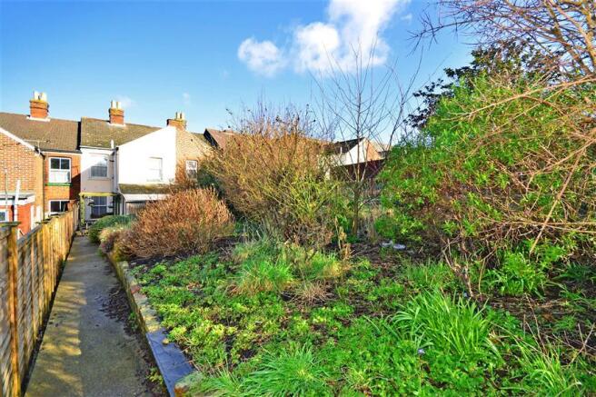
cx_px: 298
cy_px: 198
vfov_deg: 77.3
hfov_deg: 100.4
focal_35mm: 15
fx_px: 248
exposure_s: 1/200
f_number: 7.1
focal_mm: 10
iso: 400
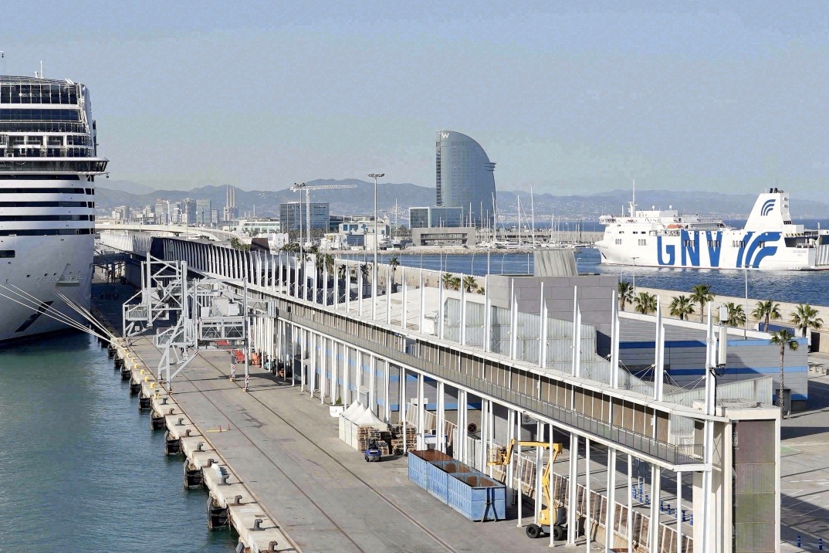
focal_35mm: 38
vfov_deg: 35.0
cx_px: 429
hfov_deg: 50.7
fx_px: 875
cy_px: 245
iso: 100
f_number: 4
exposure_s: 1/1600
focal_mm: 34
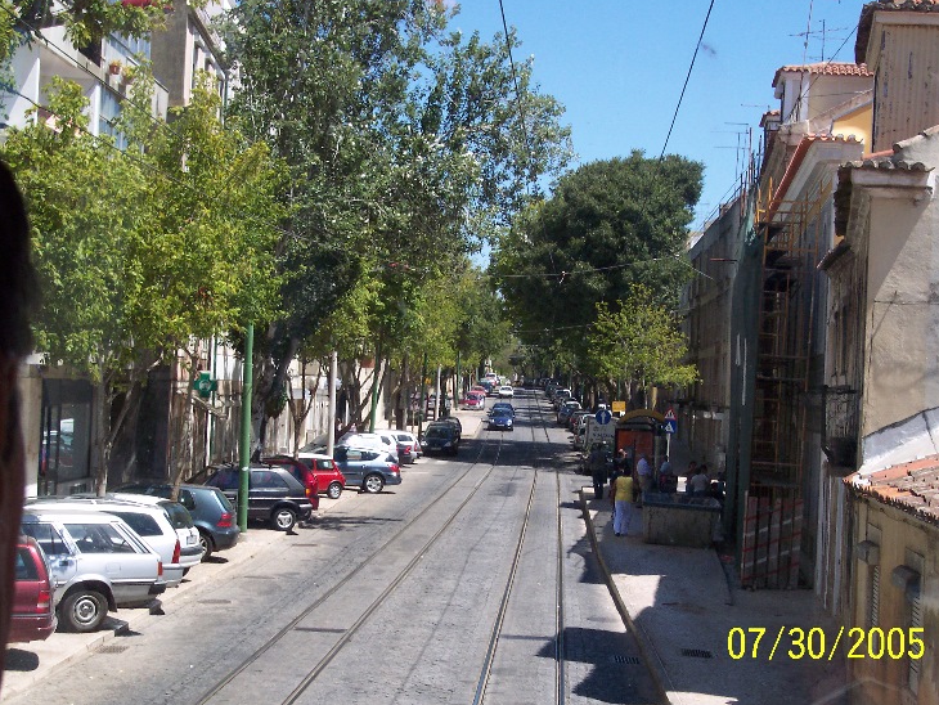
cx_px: 463
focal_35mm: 69
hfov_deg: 28.2
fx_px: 1872
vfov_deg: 21.3
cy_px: 354
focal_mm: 13.3
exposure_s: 1/350
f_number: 5.6
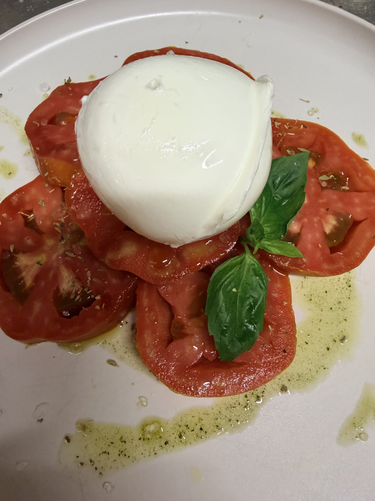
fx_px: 347
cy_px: 250
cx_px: 188
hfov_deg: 56.8
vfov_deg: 71.6
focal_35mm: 24
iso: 200
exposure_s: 1/50
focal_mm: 2.22
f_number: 2.2
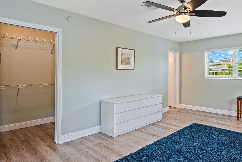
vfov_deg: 57.1
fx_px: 148
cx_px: 160
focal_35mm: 22
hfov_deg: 76.2
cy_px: 70
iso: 1000
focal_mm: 16
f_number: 8
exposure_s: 1/15
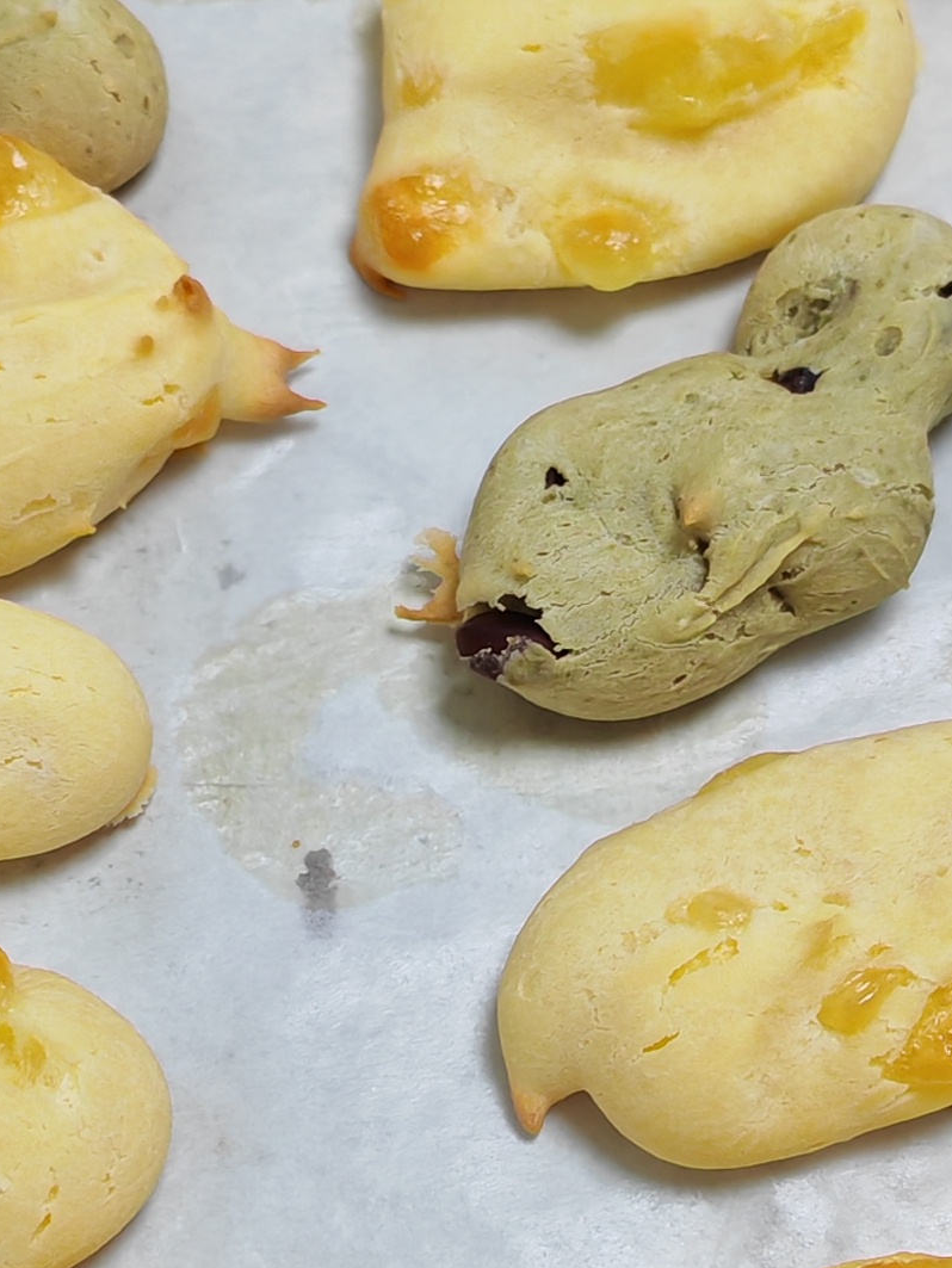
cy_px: 1031
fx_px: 3811
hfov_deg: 14.2
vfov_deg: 18.7
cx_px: 311
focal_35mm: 104
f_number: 1.95
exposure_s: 1/100
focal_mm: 5.52
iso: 320
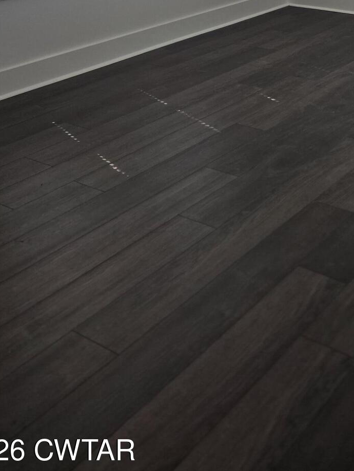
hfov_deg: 28.0
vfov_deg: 34.3
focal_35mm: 50
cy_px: -15
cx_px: 322
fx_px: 682
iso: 125
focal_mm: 6.3
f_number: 1.7
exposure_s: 1/120
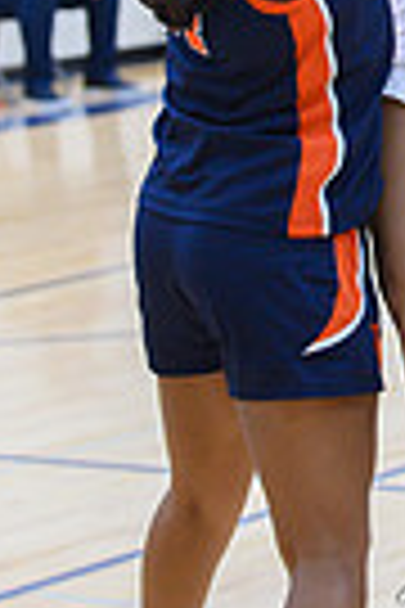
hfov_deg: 5.9
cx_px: 436
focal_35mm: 233
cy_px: -140
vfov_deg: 8.7
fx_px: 3932
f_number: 2.8
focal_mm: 70
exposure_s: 1/1000
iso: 4000
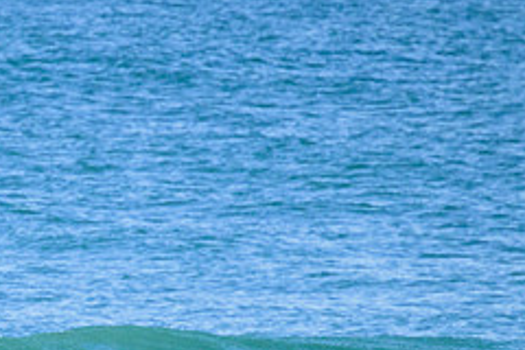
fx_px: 28246
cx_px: -77
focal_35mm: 1937
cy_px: 369
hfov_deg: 1.1
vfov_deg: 0.7
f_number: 11
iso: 2500
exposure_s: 1/2000
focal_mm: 800
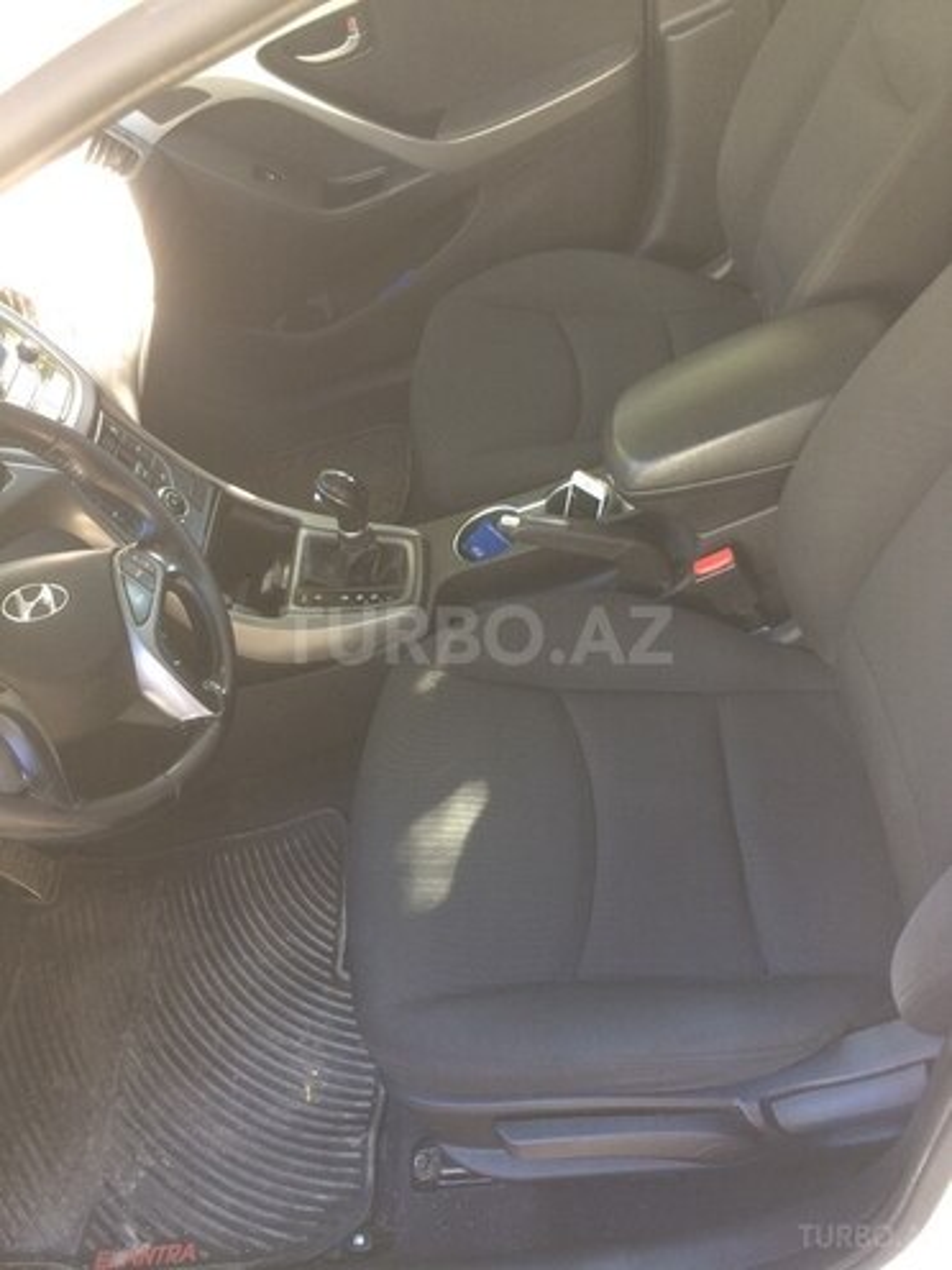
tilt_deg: -47.5
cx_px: 476
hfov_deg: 48.2
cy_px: 635
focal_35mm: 29
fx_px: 1063
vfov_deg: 61.7
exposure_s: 1/33
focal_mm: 4.15
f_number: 2.2
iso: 80
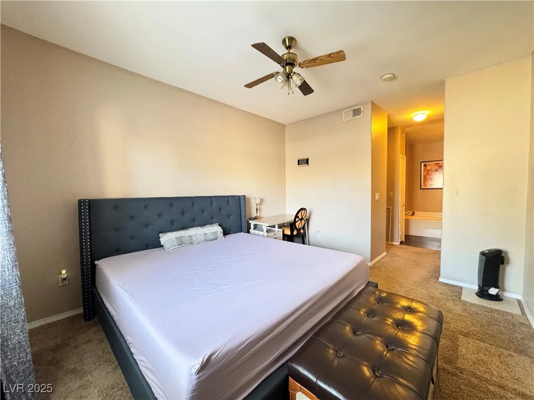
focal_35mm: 14
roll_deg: +0.6
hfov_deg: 102.1
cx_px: 267
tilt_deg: -2.9
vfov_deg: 85.7
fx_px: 216
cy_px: 200
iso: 640
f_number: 2.2
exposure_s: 1/60
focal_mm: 2.22
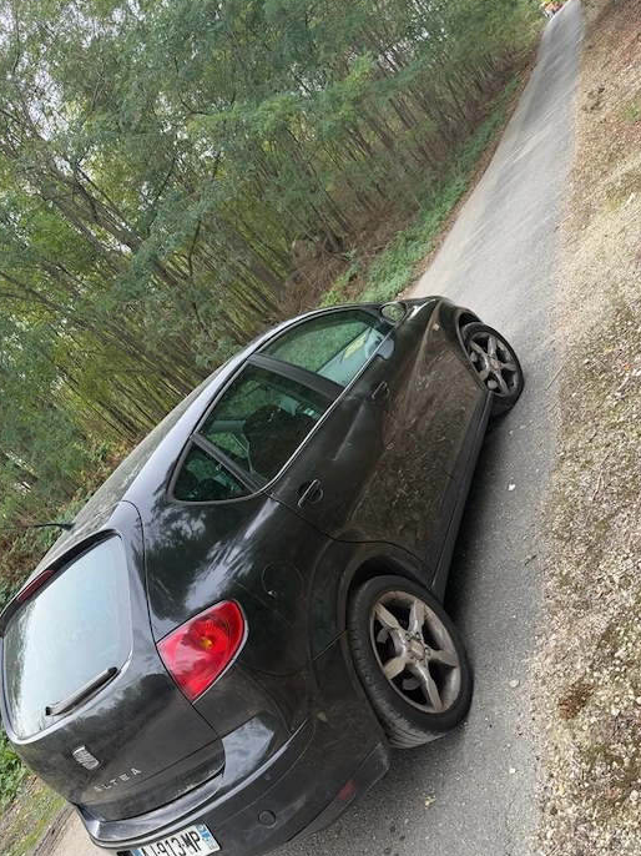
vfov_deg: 63.2
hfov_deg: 49.7
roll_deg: +44.8
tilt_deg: -14.3
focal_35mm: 28
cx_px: 301
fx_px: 692
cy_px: 480
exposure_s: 1/528
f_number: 1.78
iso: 80
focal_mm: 6.76
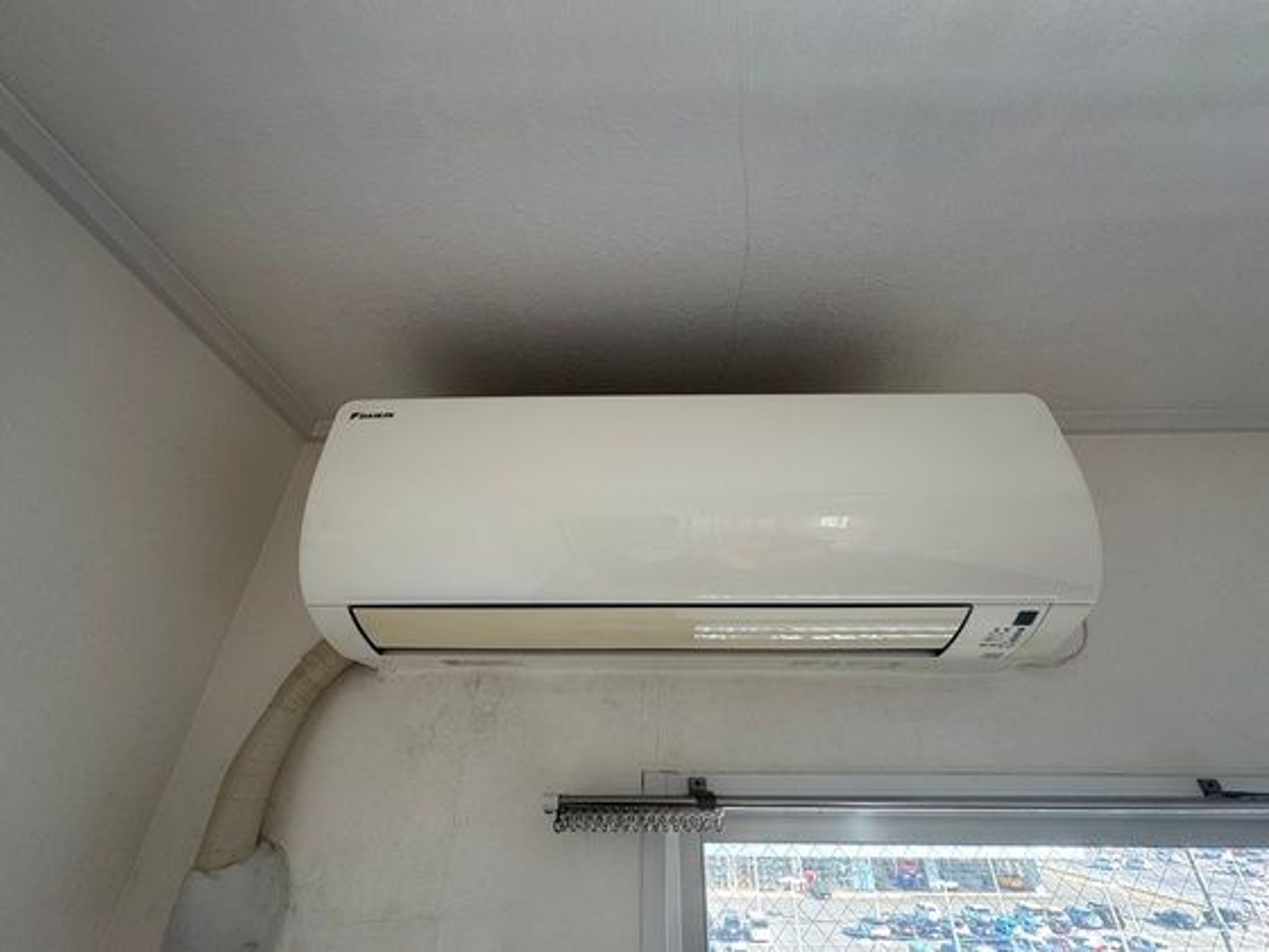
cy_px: 476
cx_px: 634
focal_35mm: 14
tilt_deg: +30.5
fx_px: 513
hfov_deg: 102.1
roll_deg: -0.6
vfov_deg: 85.7
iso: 64
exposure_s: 1/99
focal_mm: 2.22
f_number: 2.2
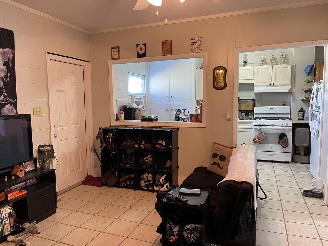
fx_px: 246
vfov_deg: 53.1
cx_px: 164
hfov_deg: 67.3
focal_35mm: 26
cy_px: 123
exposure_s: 1/60
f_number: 1.6
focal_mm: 5.1
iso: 250
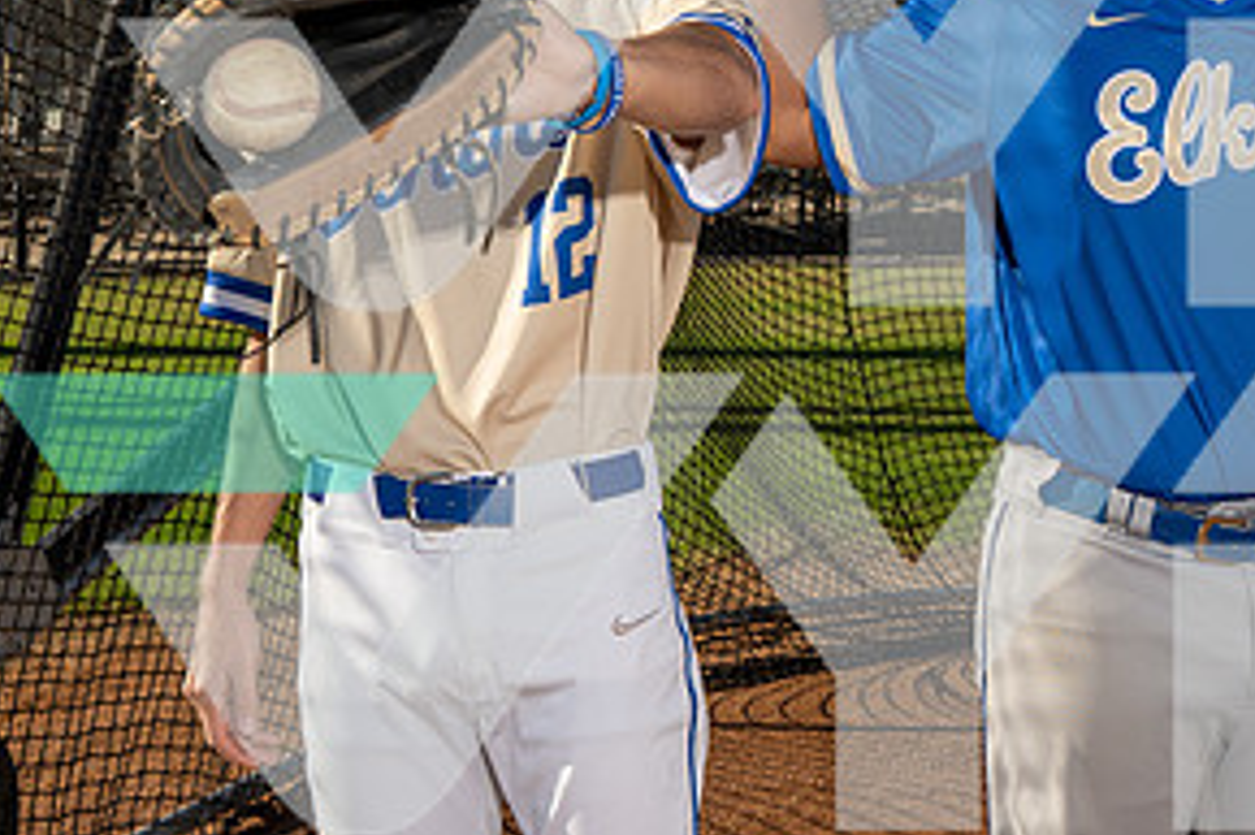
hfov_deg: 27.9
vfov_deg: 19.1
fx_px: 2439
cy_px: 80
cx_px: 1104
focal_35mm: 70
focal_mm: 35
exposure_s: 1/250
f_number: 7.1
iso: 64
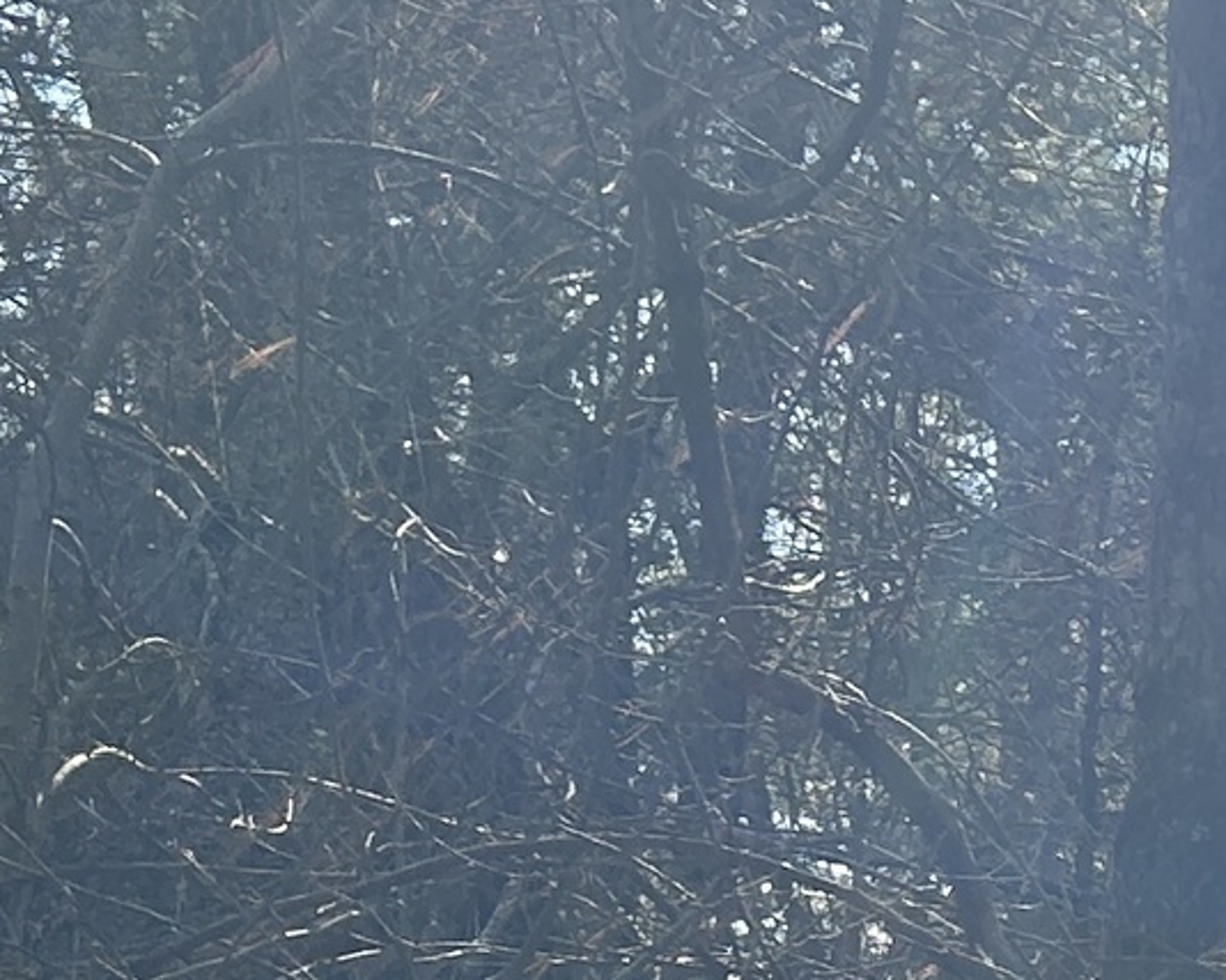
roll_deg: -0.7
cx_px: 2587
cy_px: 1386
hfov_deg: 11.6
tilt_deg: -2.0
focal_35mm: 146
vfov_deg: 10.3
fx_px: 5297
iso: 50
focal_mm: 5.7
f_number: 1.5
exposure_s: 1/700
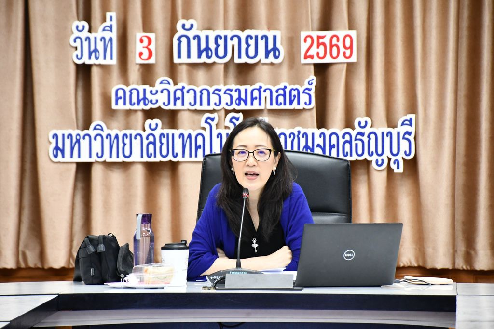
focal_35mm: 277
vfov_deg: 5.0
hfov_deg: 7.4
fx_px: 3801
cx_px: 247
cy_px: 164
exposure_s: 1/160
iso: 3200
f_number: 6
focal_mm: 185
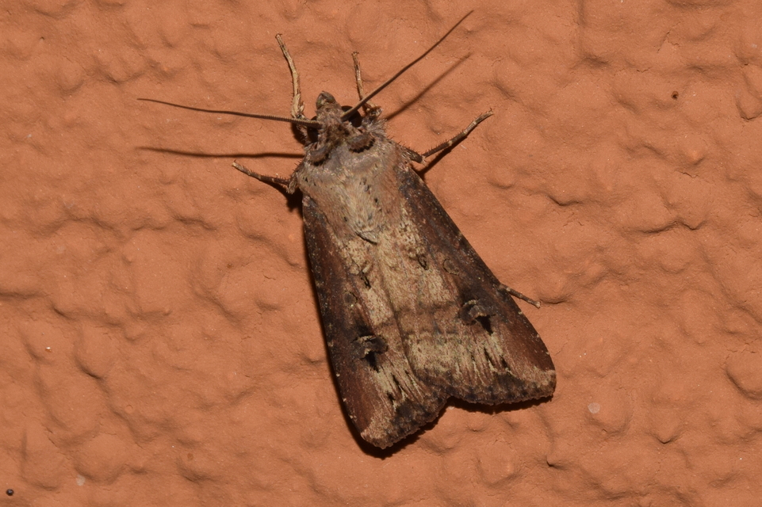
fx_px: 4443
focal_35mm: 210
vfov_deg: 6.5
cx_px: 381
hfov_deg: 9.8
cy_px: 254
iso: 400
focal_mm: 140
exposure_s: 1/200
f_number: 14
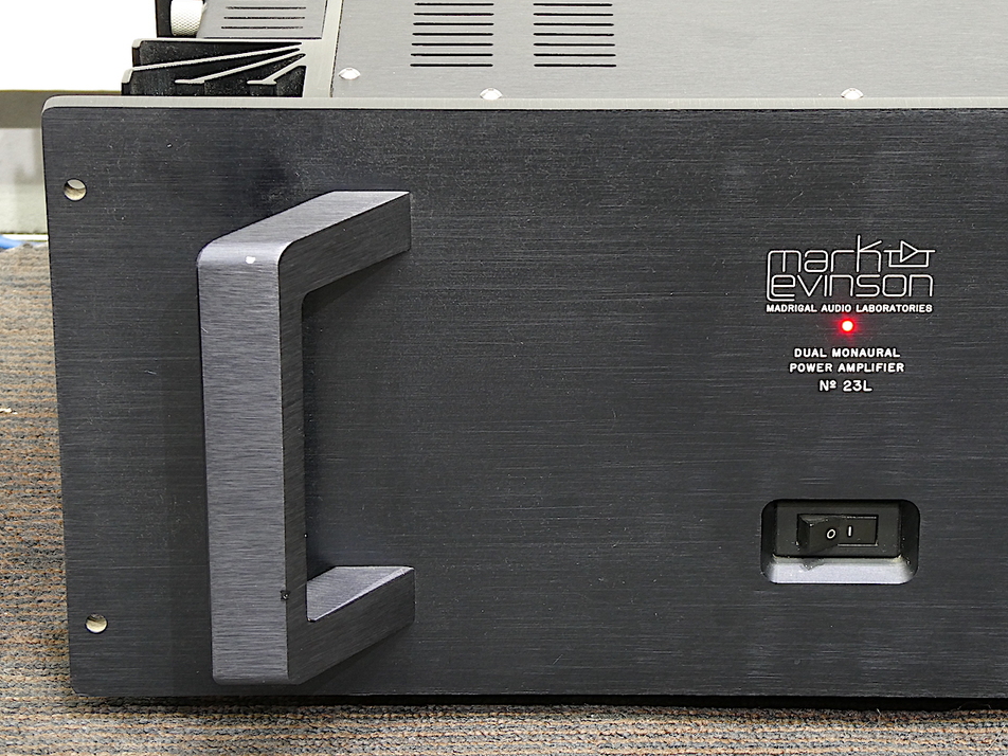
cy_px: 380
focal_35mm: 125
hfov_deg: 15.8
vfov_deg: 11.9
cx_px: 504
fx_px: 3640
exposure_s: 1/1.3
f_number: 5.2
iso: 200
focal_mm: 22.3
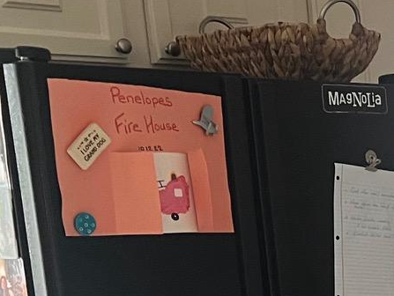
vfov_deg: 12.0
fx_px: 1356
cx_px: 757
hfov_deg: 14.2
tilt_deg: -11.3
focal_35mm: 119
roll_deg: +2.0
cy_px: 428
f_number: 1.5
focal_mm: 5.7
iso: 320
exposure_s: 1/60
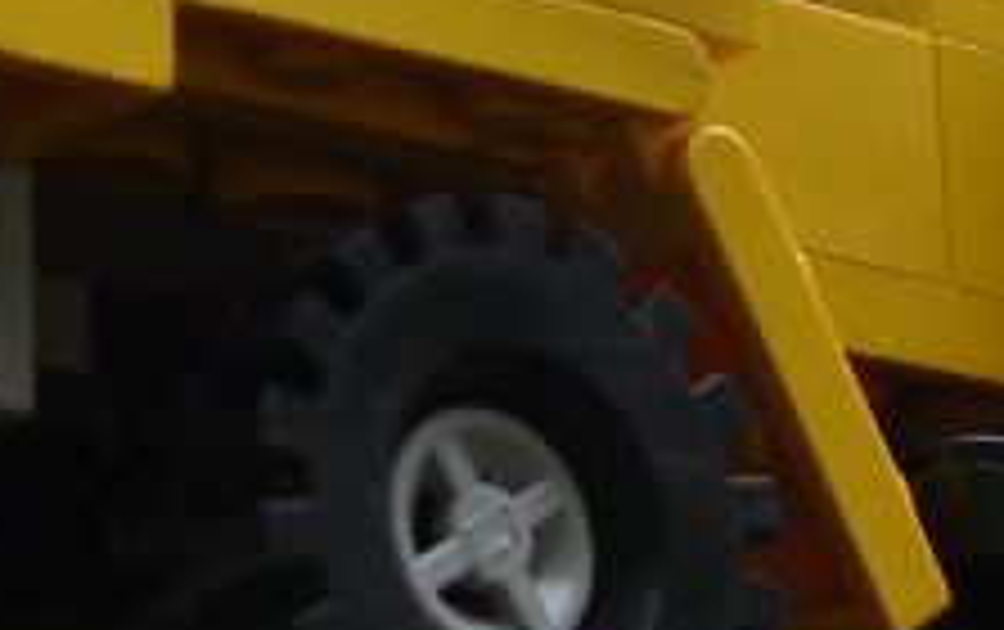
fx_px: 4657
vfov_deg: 7.7
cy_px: 338
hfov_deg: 12.3
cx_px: 257
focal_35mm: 170
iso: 100
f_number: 2.6
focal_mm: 5.8
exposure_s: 1/80
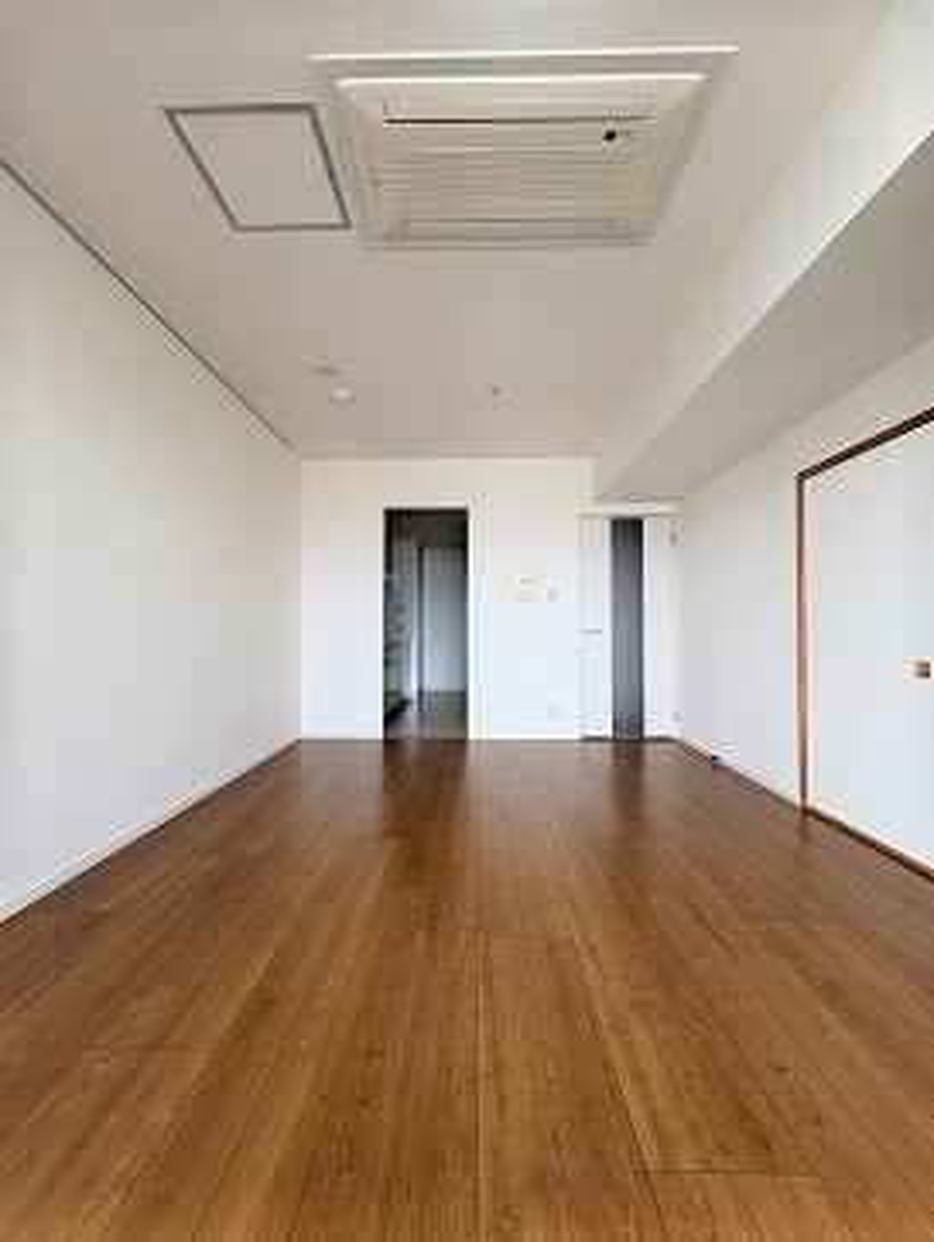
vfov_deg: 102.0
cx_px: 467
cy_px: 621
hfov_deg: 85.8
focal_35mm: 14
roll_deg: -0.6
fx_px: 503
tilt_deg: +1.4
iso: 100
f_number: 2.2
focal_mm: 2.22
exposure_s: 1/100
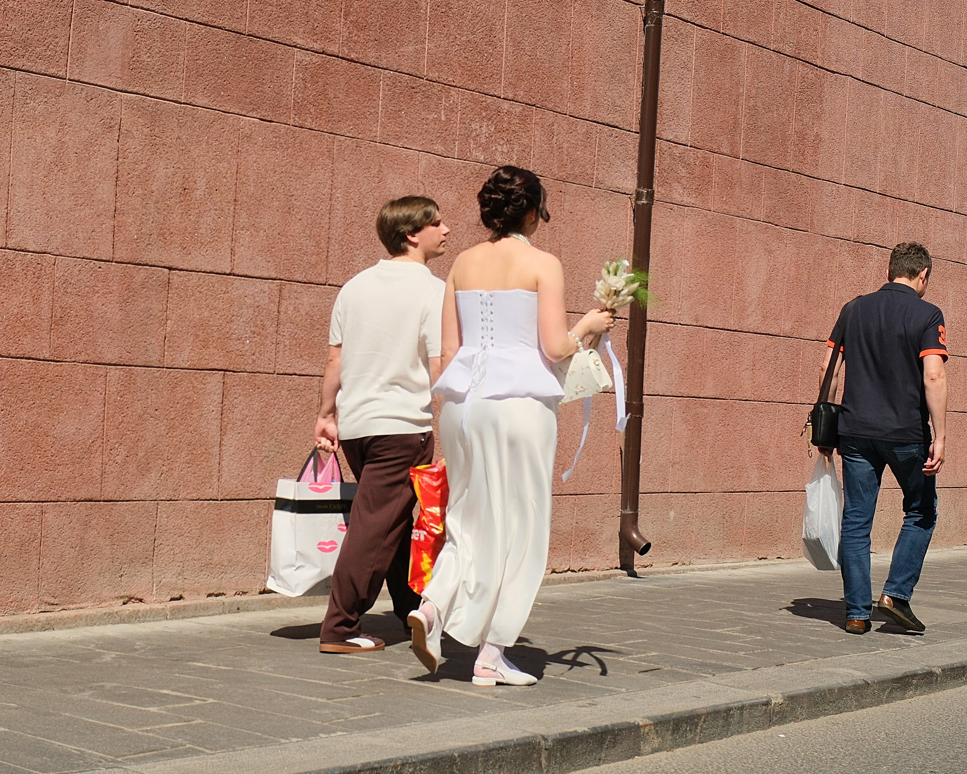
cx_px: 548
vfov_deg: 32.1
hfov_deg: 39.5
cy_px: 388
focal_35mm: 47
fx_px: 1345
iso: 640
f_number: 8
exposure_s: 1/1500
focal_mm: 27
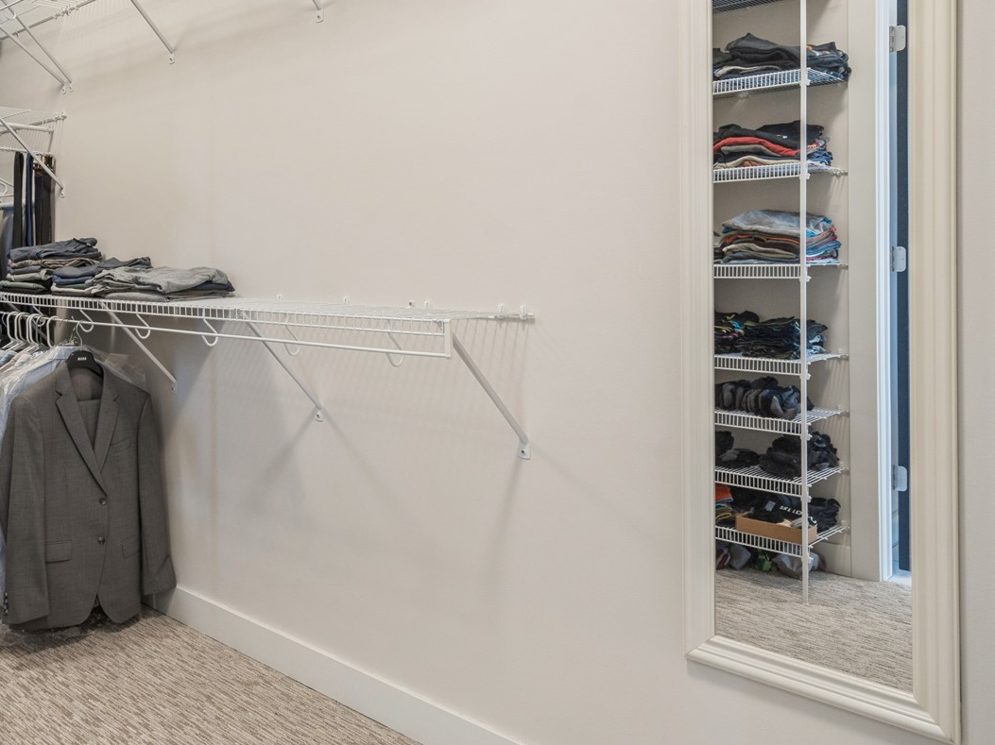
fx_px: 891
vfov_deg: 44.8
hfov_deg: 55.0
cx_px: 224
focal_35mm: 31
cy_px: 257
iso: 400
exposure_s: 1/5
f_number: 8
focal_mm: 20
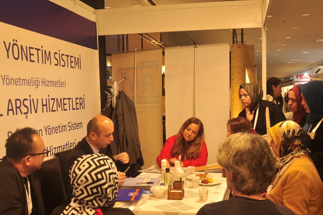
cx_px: 190
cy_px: 130
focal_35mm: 41
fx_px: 364
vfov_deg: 32.7
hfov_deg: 47.6
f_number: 3.8
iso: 200
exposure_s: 1/50
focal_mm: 21
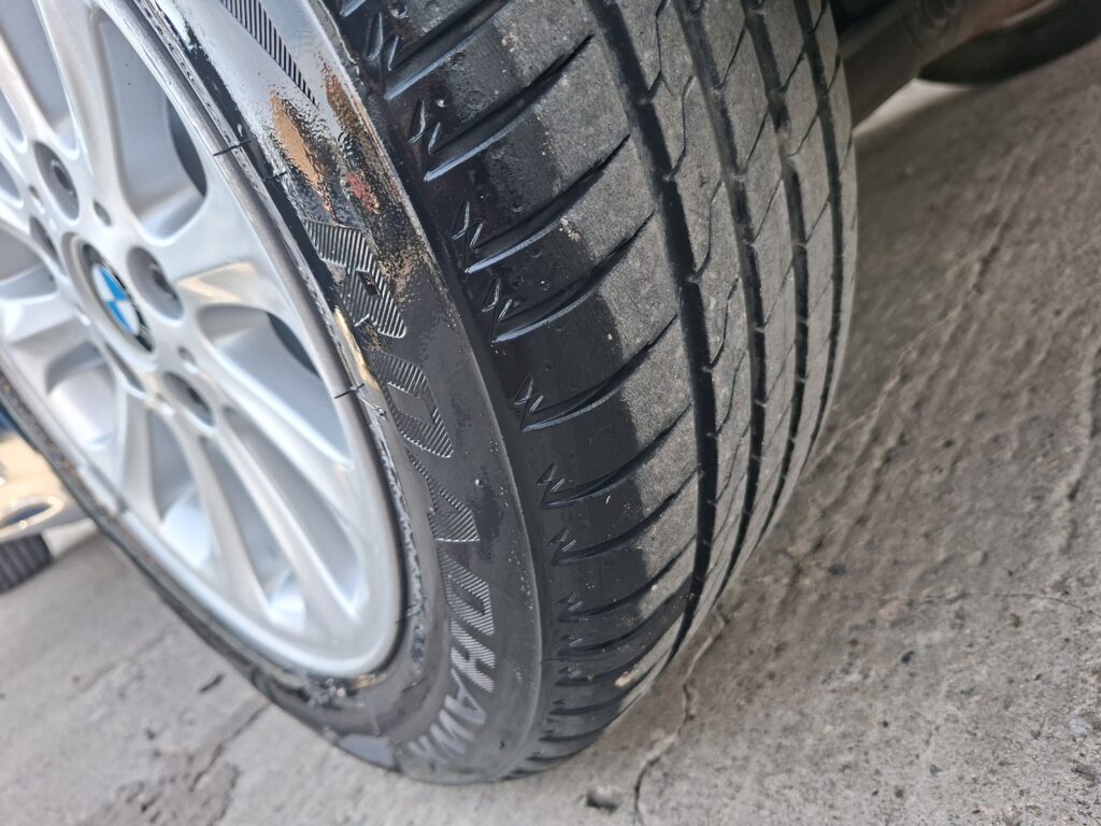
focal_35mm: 23
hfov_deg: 73.9
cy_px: 413
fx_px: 732
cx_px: 550
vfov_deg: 58.9
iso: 50
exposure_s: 1/147
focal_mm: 5.54
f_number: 1.8
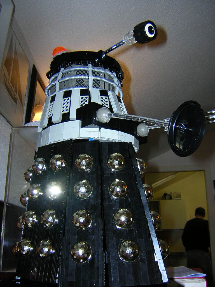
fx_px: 298
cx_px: 108
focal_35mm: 36
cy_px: 144
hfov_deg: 39.7
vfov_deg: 51.4
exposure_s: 1/60.1
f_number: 2.6
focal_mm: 4.7
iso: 100
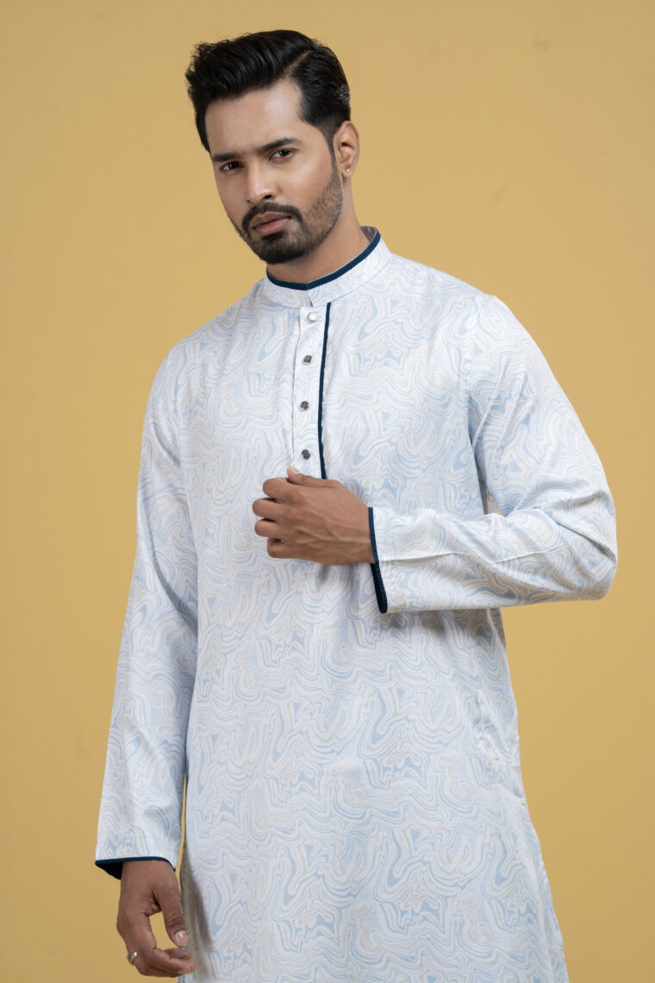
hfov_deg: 6.9
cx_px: 328
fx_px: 5458
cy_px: 492
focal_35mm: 200
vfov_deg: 10.3
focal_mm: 200
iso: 125
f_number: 8
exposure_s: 1/125
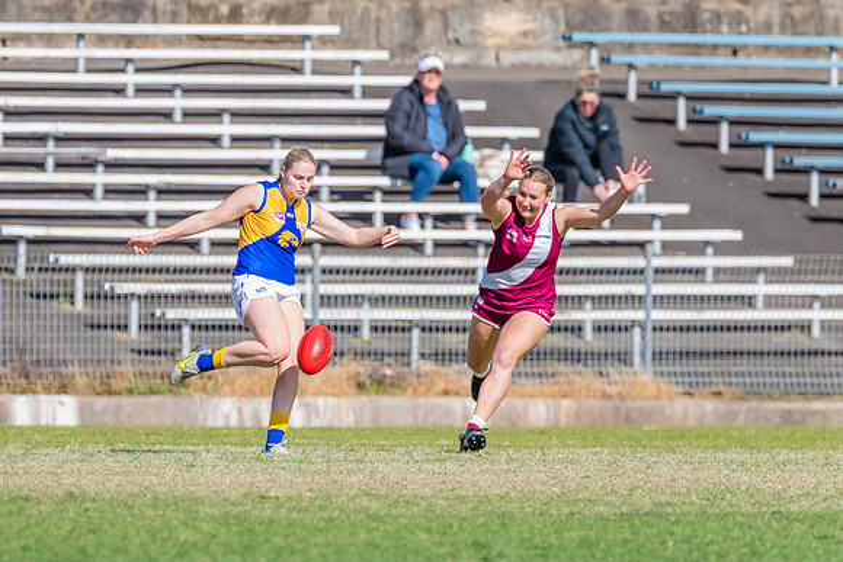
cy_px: 258
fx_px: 22618
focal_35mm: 966
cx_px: 296
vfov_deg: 1.4
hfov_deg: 2.1
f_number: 10
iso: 800
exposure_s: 1/1600
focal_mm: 600
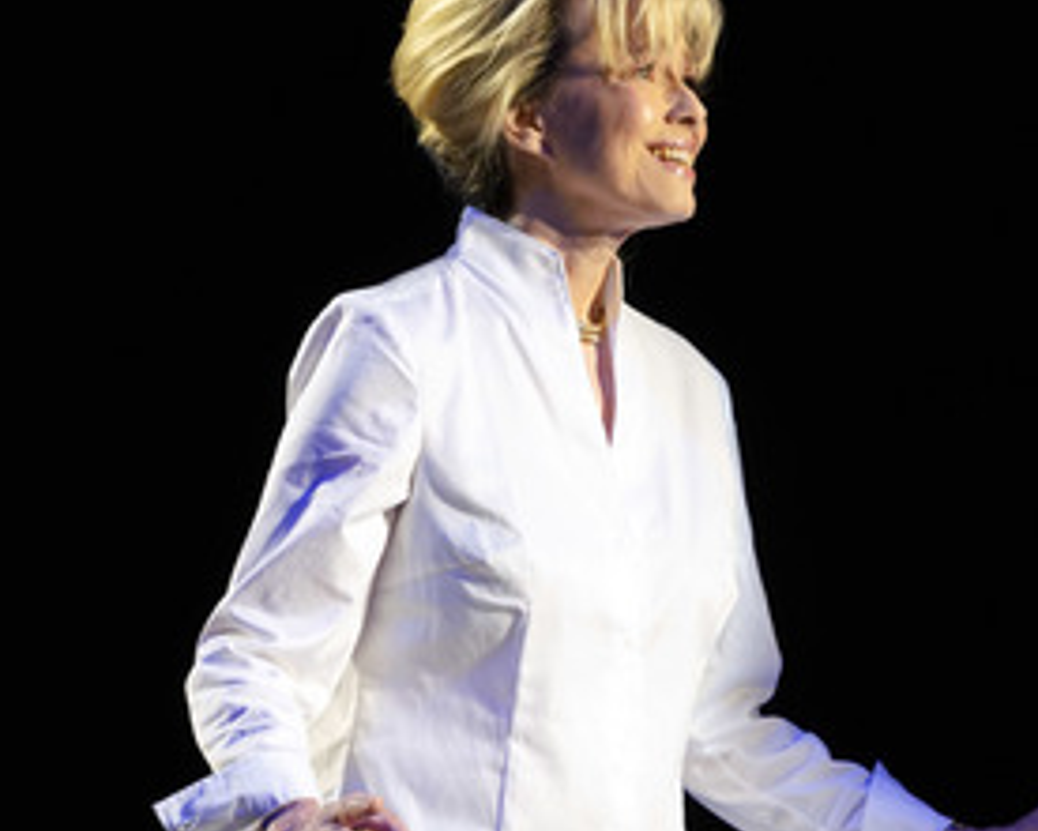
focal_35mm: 245
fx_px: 7529
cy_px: 380
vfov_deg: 6.3
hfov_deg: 7.9
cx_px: 780
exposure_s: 1/100
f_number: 5.6
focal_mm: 160
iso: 2000
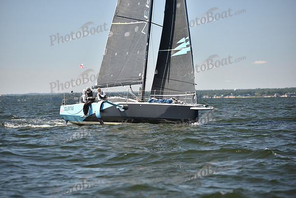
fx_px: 1151
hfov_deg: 14.7
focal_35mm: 140
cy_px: 99
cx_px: 148
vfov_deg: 9.8
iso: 250
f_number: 3.5
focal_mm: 140
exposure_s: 1/800
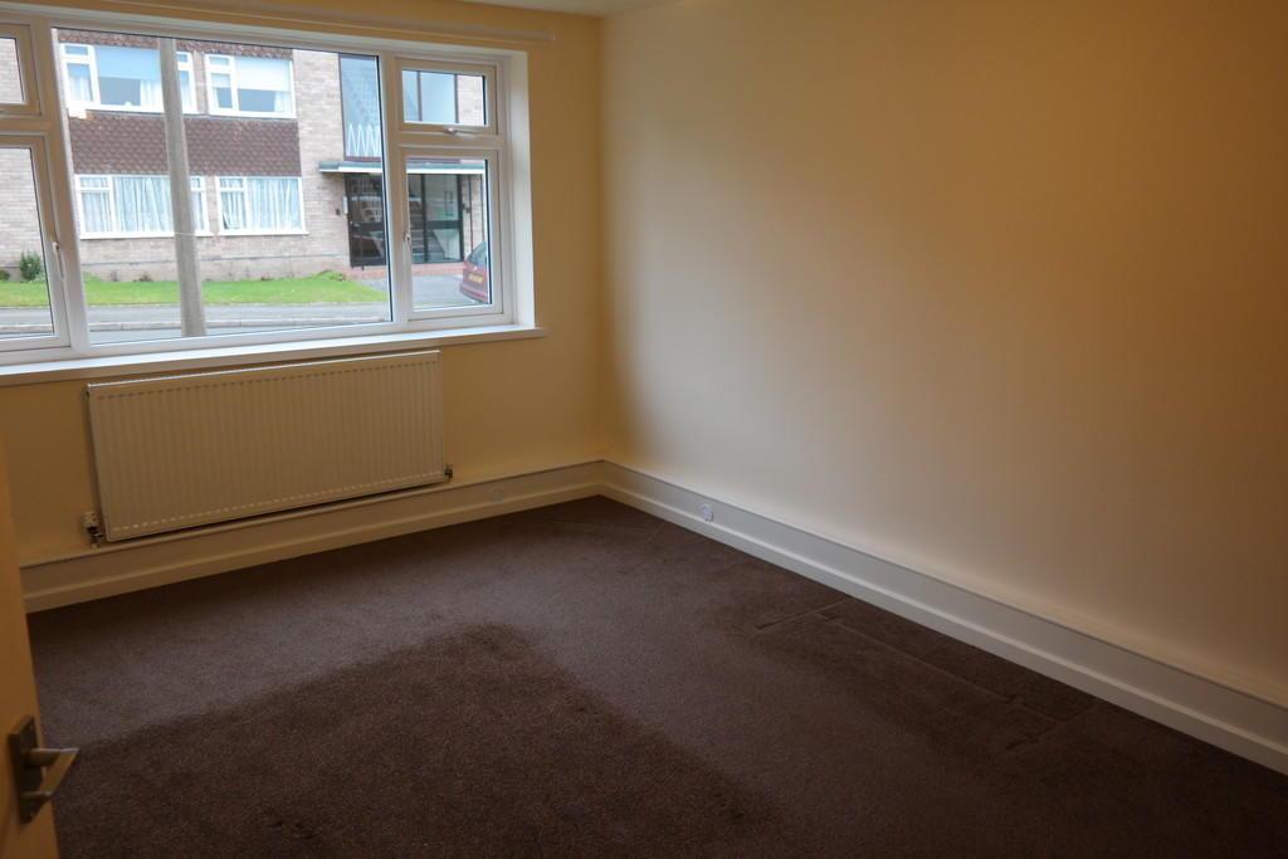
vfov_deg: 47.9
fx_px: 966
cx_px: 644
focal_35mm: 27
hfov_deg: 67.4
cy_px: 430
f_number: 3.5
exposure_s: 1/40
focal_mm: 18
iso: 400
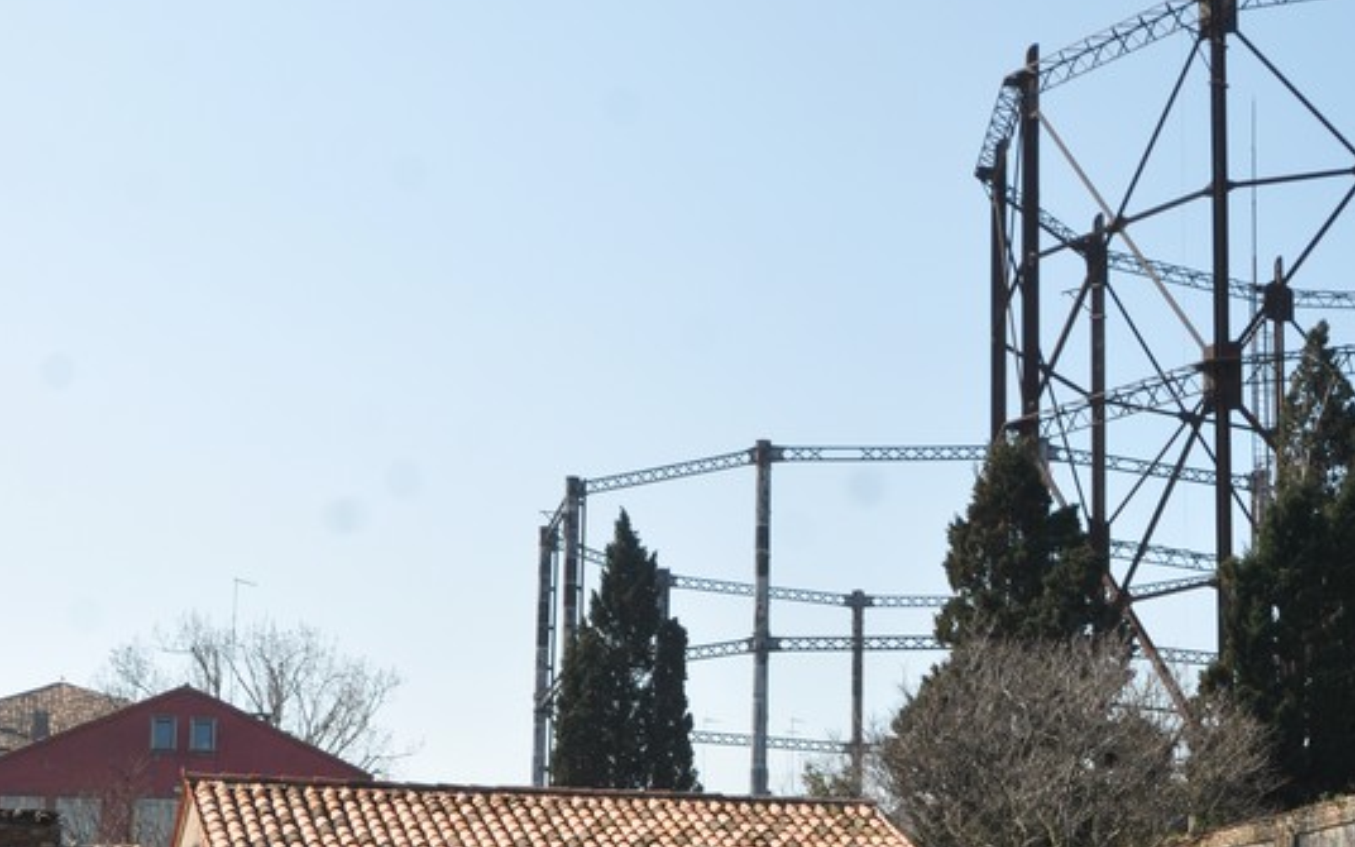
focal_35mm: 73
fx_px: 2695
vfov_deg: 17.8
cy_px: 576
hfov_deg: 27.1
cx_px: 1241
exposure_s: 1/320
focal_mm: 25
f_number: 9
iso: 200
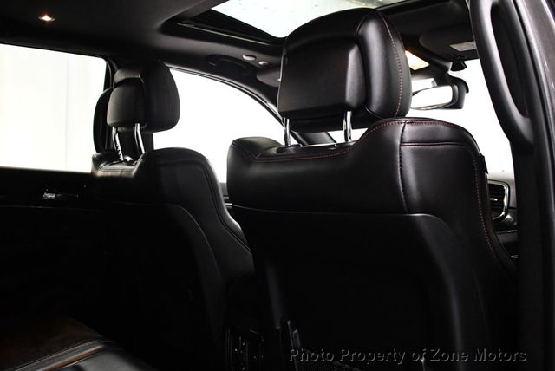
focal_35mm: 36
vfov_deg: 36.9
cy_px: 186
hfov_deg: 53.1
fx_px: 555
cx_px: 278
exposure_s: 1/100
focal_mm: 18
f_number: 3.5
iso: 3200
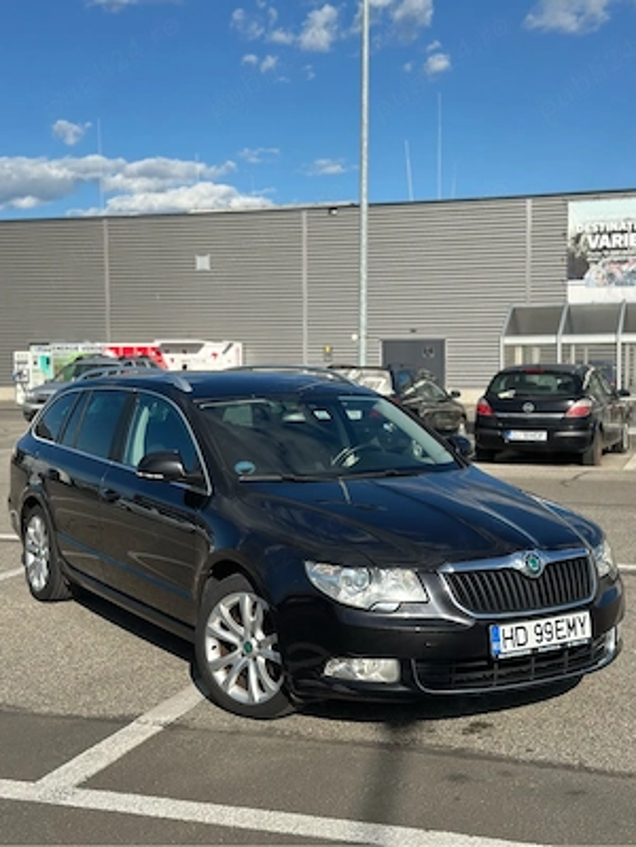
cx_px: 318
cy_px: 424
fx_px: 1176
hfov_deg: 30.3
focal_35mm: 48
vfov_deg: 39.7
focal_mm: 6.86
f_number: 1.78
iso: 100
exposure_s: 1/6211
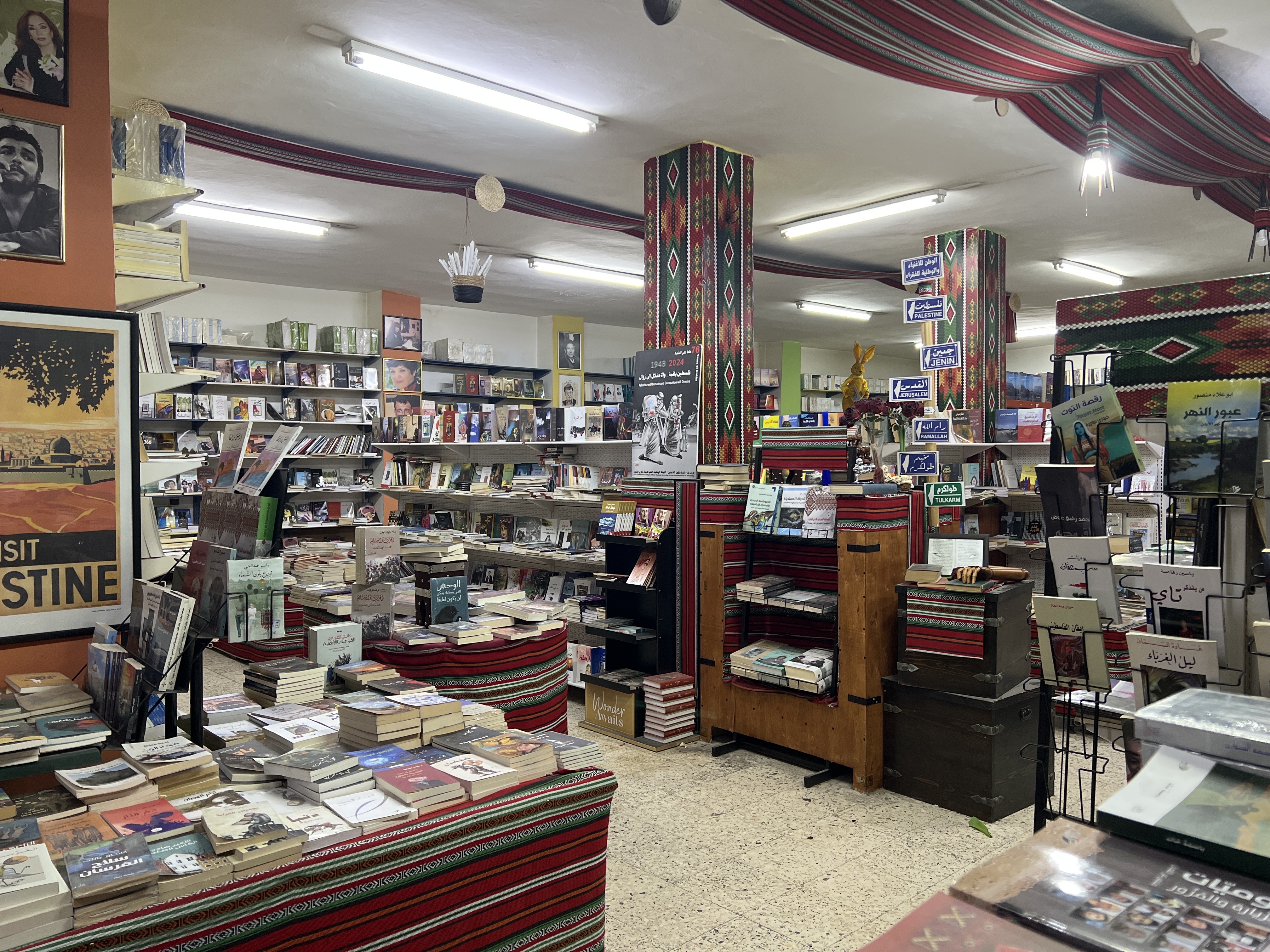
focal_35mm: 26
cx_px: 635
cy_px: 476
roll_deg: +0.0
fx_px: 954
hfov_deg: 67.3
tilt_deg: -2.5
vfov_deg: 53.1
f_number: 1.5
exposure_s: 1/50
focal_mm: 5.7
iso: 160
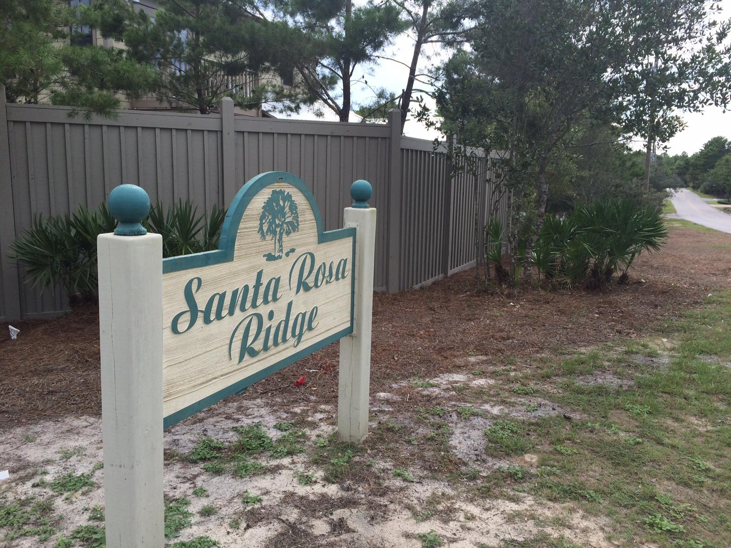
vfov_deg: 48.2
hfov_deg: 61.7
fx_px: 612
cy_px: 274
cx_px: 366
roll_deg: -0.8
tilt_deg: -9.2
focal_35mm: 29
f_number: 2.2
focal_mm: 4.15
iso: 32
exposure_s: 1/954
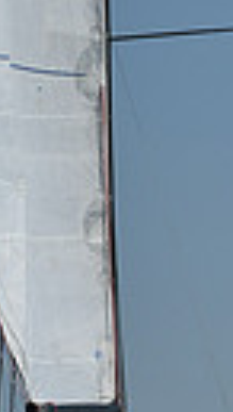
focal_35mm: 480
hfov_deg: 2.5
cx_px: 116
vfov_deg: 4.5
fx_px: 5248
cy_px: -176
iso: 250
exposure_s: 1/1250
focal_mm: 102
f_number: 11
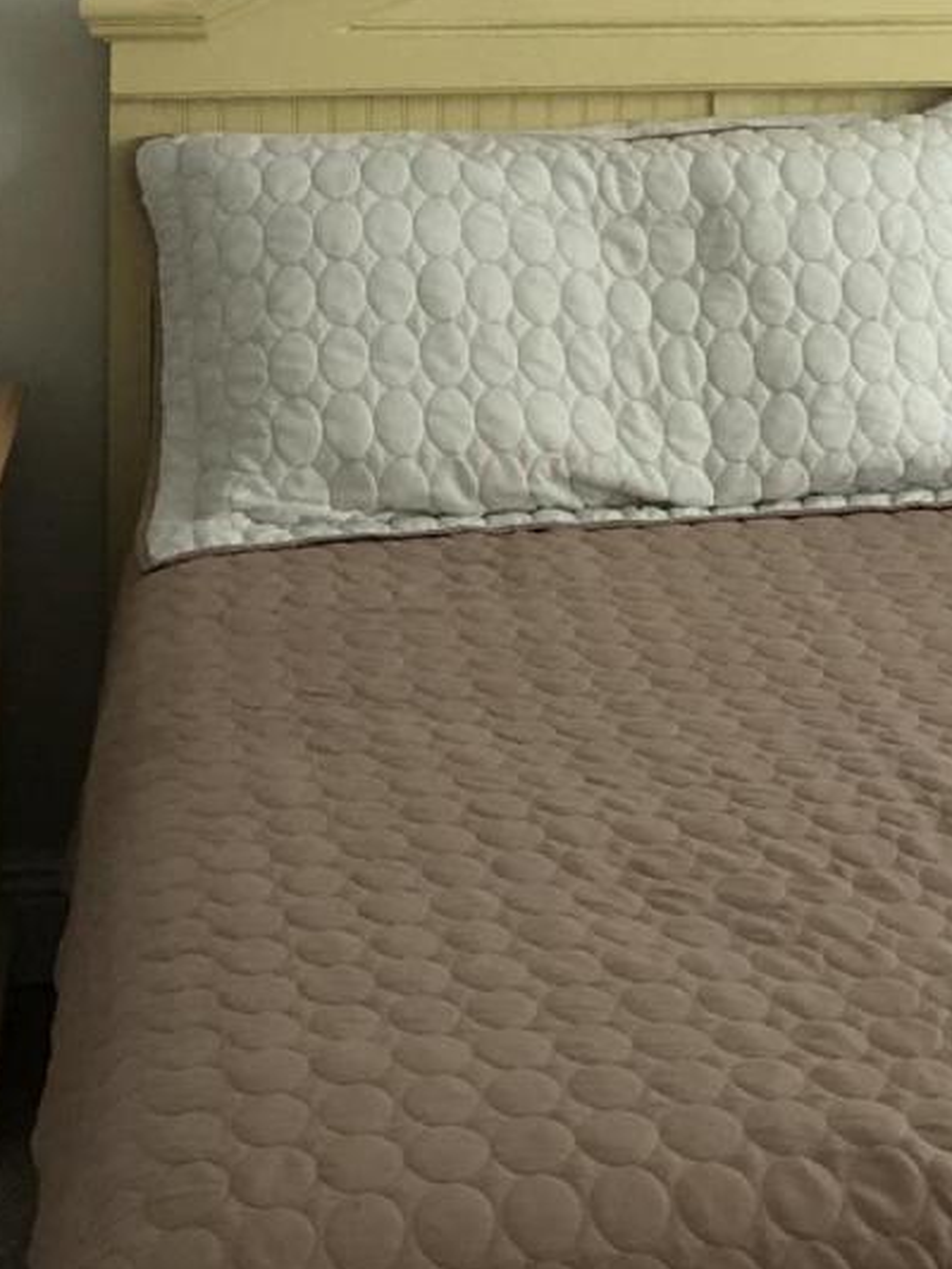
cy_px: -229
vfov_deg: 17.3
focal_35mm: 109
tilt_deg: -2.0
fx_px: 3997
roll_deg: -0.4
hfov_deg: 13.4
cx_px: 971
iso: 40
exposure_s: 1/20
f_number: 1.8
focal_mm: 3.99
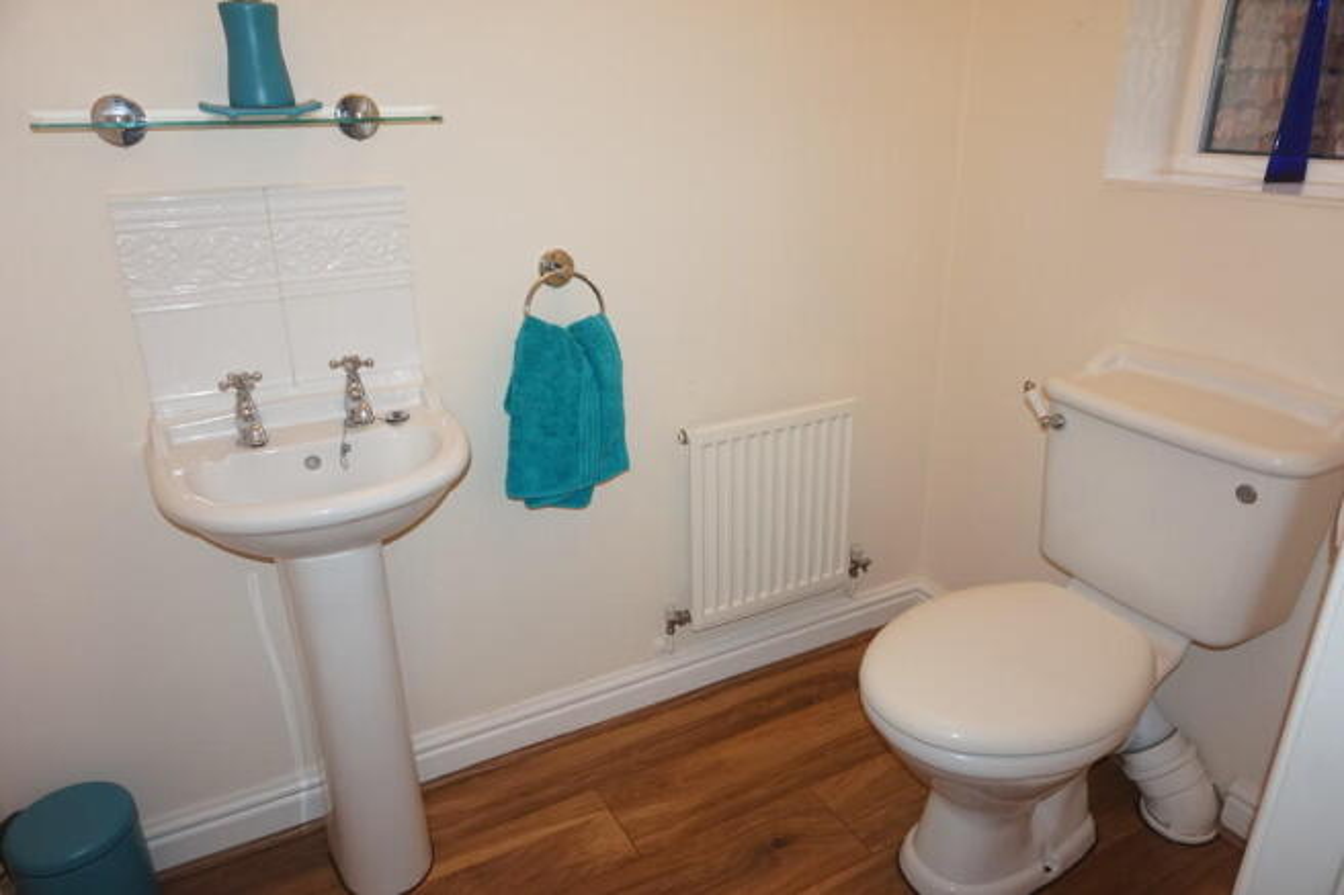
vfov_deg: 53.1
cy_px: 448
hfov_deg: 73.8
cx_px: 672
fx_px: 896
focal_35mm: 24
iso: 800
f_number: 4
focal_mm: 16
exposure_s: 1/160
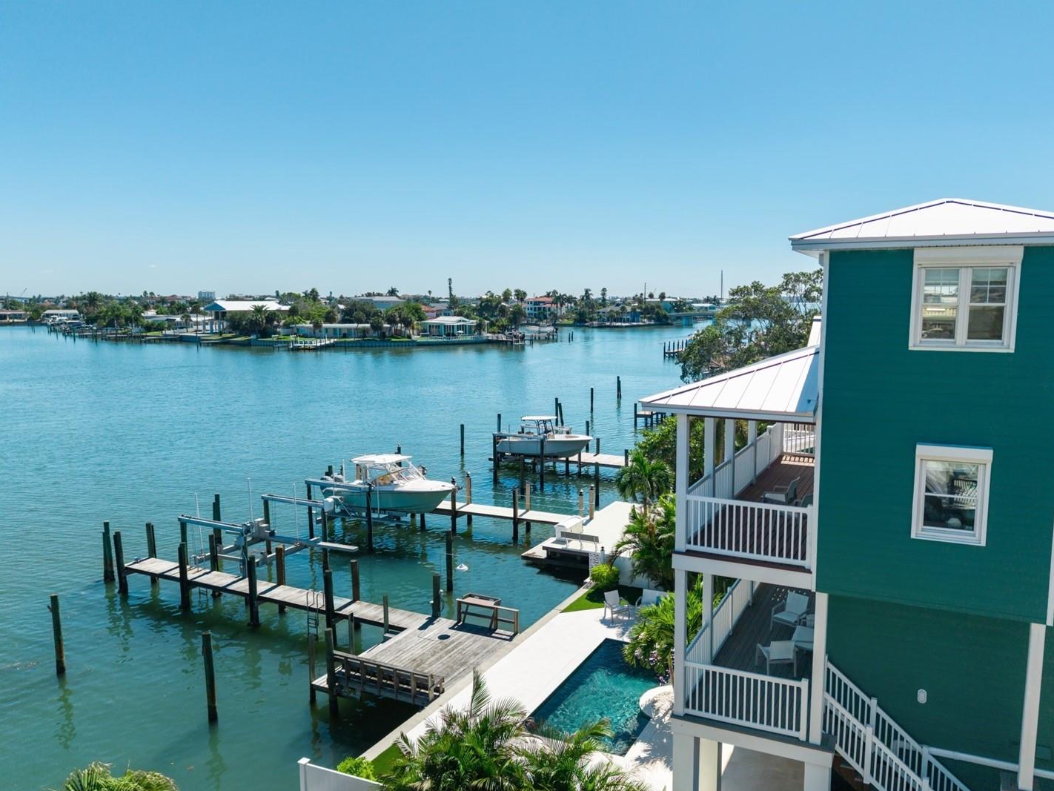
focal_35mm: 27
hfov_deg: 65.1
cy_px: 405
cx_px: 586
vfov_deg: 51.4
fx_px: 822
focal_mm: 8.67
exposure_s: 1/500
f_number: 1.8
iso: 100
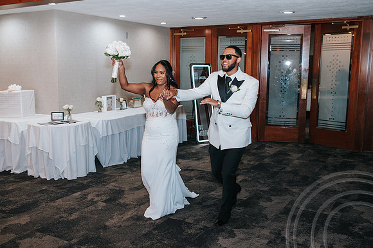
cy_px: 130
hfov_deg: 50.0
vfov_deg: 34.5
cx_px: 182
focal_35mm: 39
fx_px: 400
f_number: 2.8
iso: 640
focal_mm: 35
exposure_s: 1/200
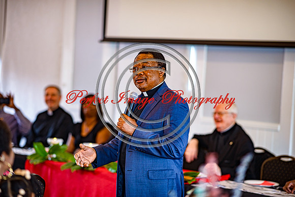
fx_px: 861
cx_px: 148
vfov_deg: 13.0
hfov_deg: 19.5
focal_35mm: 105
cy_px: 98
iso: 160
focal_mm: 105
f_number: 1.8
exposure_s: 1/125
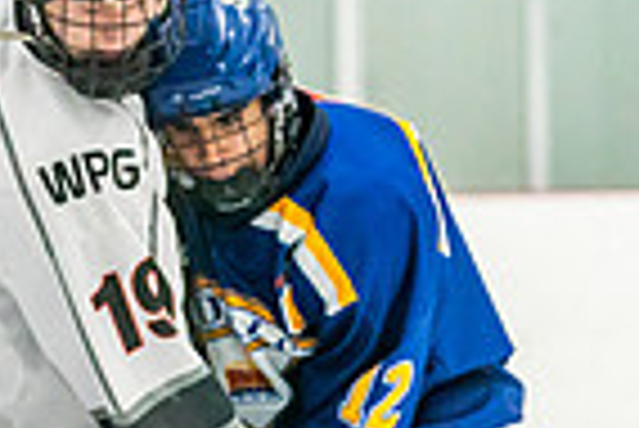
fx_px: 7551
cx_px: -230
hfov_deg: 4.8
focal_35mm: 425
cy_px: 696
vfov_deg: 3.2
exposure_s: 1/1250
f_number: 2.8
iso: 3200
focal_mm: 104
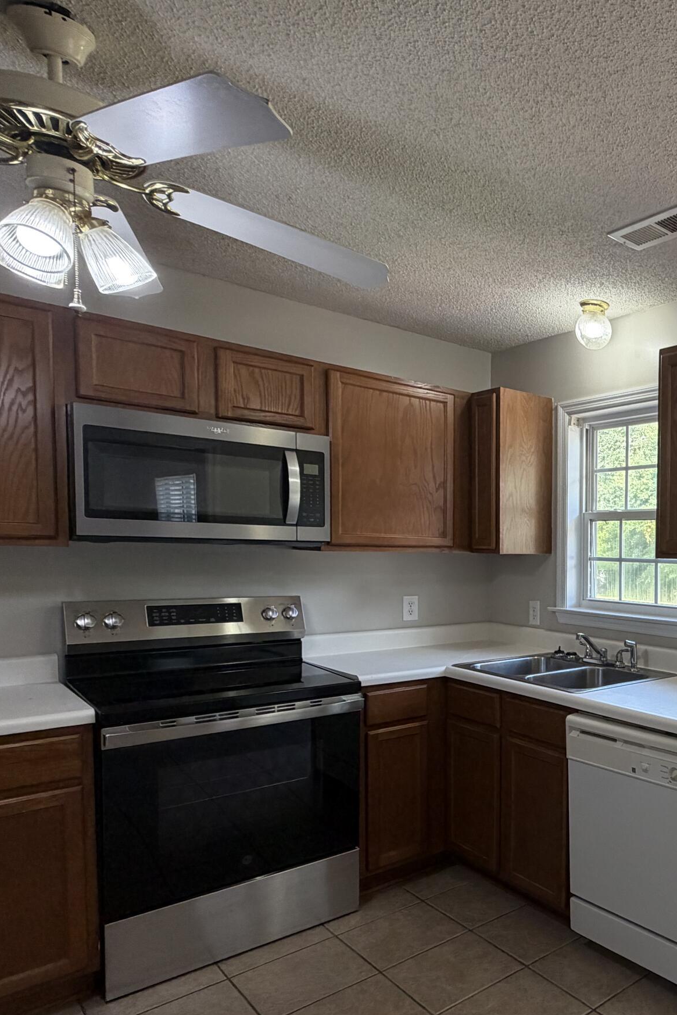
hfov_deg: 42.8
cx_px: 703
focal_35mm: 25
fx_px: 705
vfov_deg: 71.0
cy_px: 587
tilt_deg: -2.9
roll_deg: -1.1
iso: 125
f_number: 2.2
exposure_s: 1/120
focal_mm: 2.22
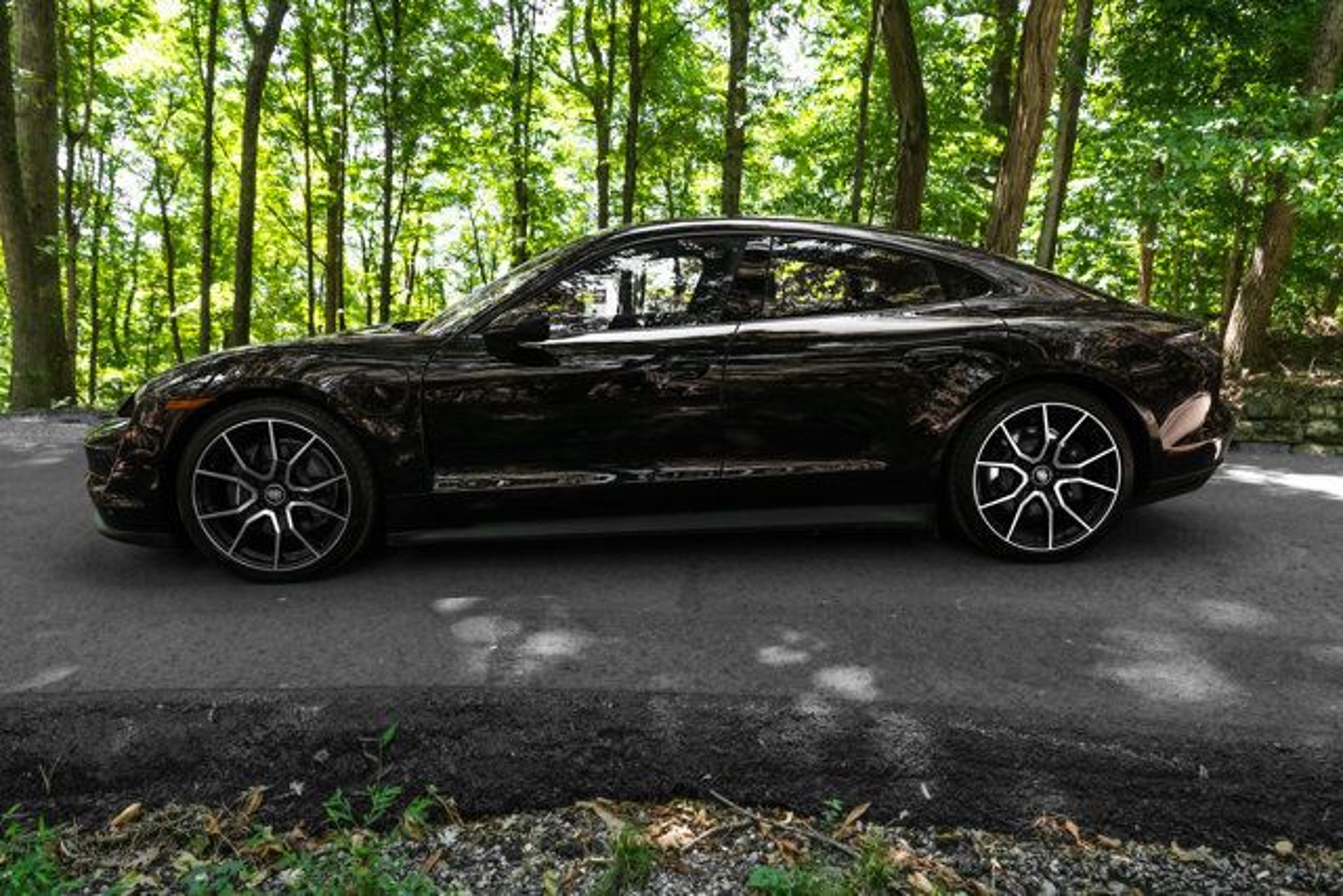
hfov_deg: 73.7
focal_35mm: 24
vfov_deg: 53.2
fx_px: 895
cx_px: 672
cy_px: 448
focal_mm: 24
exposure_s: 1/500
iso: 640
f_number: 4.5
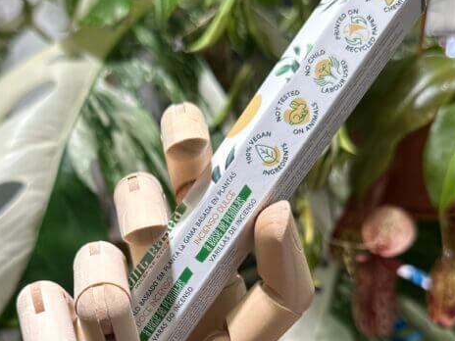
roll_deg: +3.2
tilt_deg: -19.2
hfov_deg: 42.7
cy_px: 272
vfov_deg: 32.0
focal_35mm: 44
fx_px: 578
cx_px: 182
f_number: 1.8
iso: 80
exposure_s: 1/100
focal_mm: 6.9
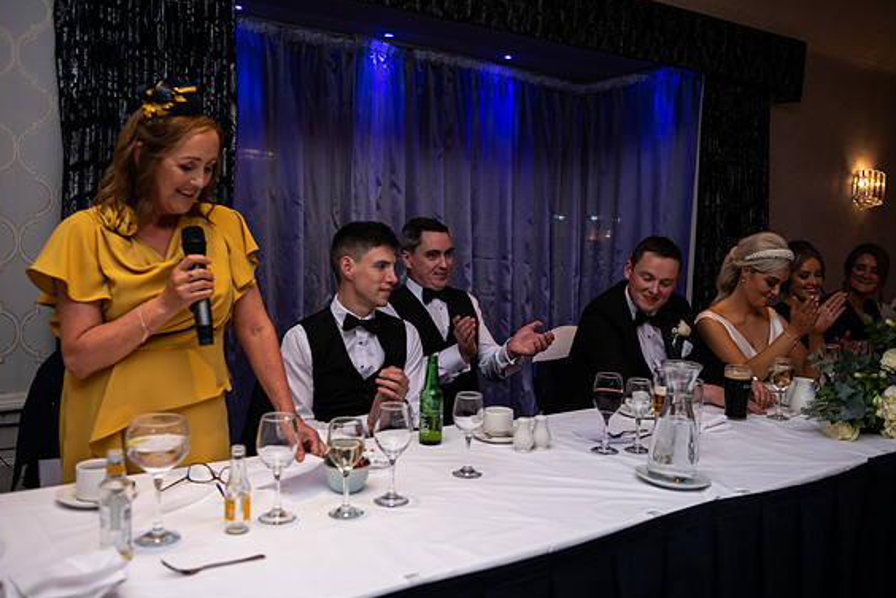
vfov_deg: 37.9
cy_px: 303
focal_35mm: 35
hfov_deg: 54.4
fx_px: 871
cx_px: 448
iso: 640
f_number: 3.5
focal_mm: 34
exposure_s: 1/160
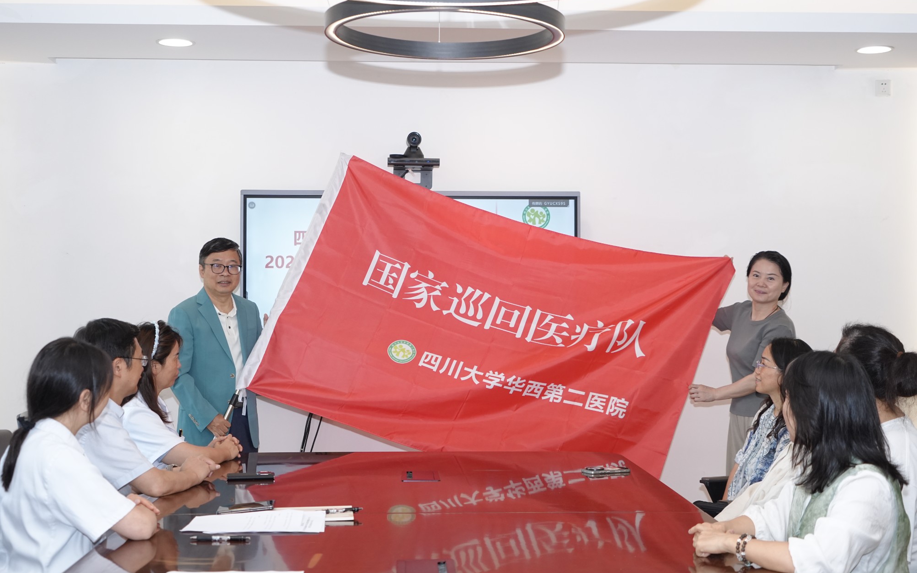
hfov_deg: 41.1
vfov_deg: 26.3
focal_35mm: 49
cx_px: 458
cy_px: 272
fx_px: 1225
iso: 1250
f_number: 5.6
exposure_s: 1/200
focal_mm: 48
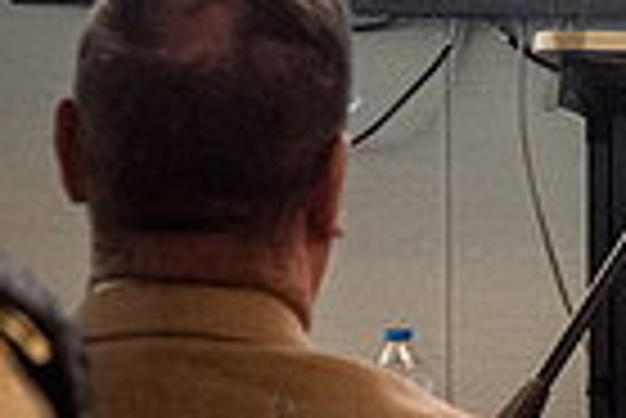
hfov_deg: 4.4
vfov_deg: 3.0
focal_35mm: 459
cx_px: 1137
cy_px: -186
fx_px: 7990
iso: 4000
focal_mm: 105
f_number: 5
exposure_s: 1/640
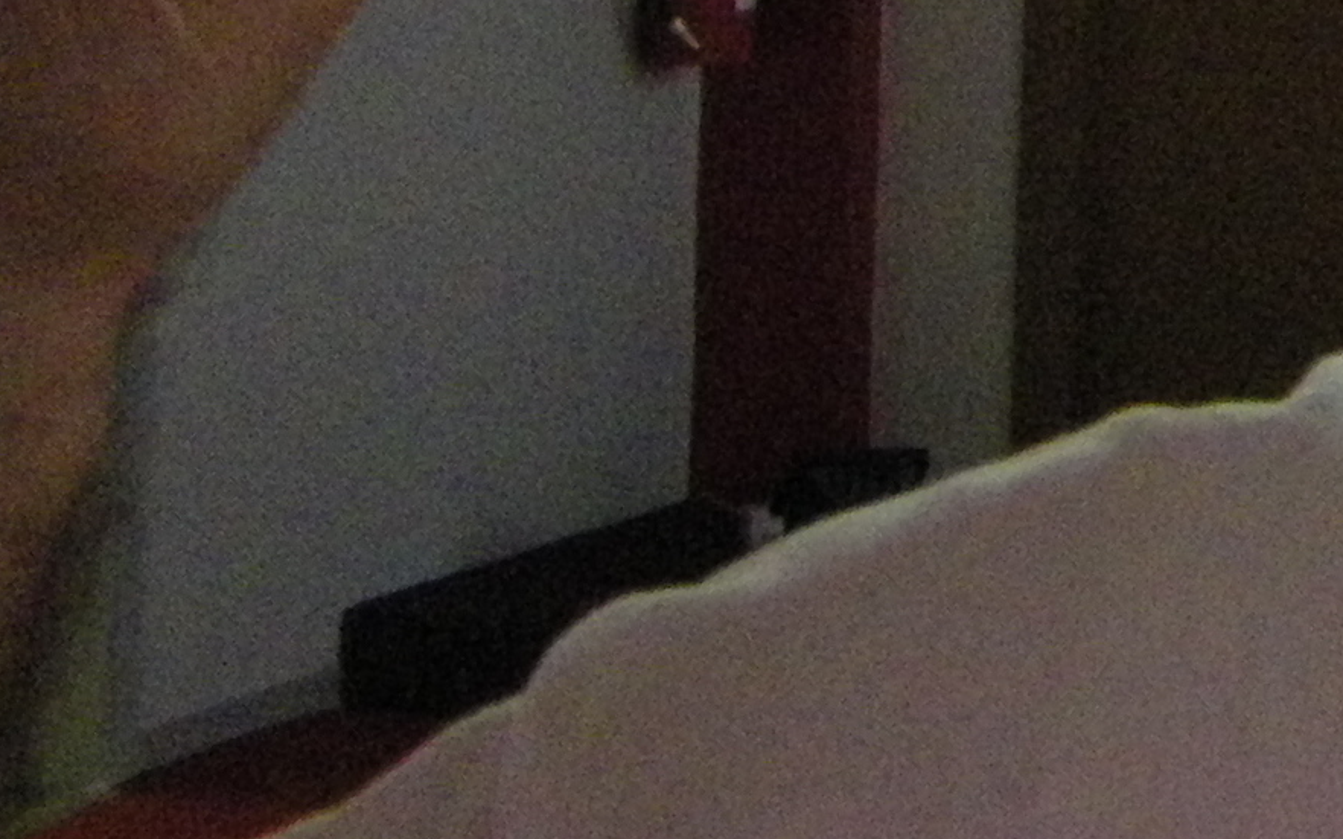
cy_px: -968
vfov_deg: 8.3
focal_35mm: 149
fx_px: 5453
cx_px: 2152
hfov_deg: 13.1
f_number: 3.5
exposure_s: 1/50
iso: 640
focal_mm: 6.3
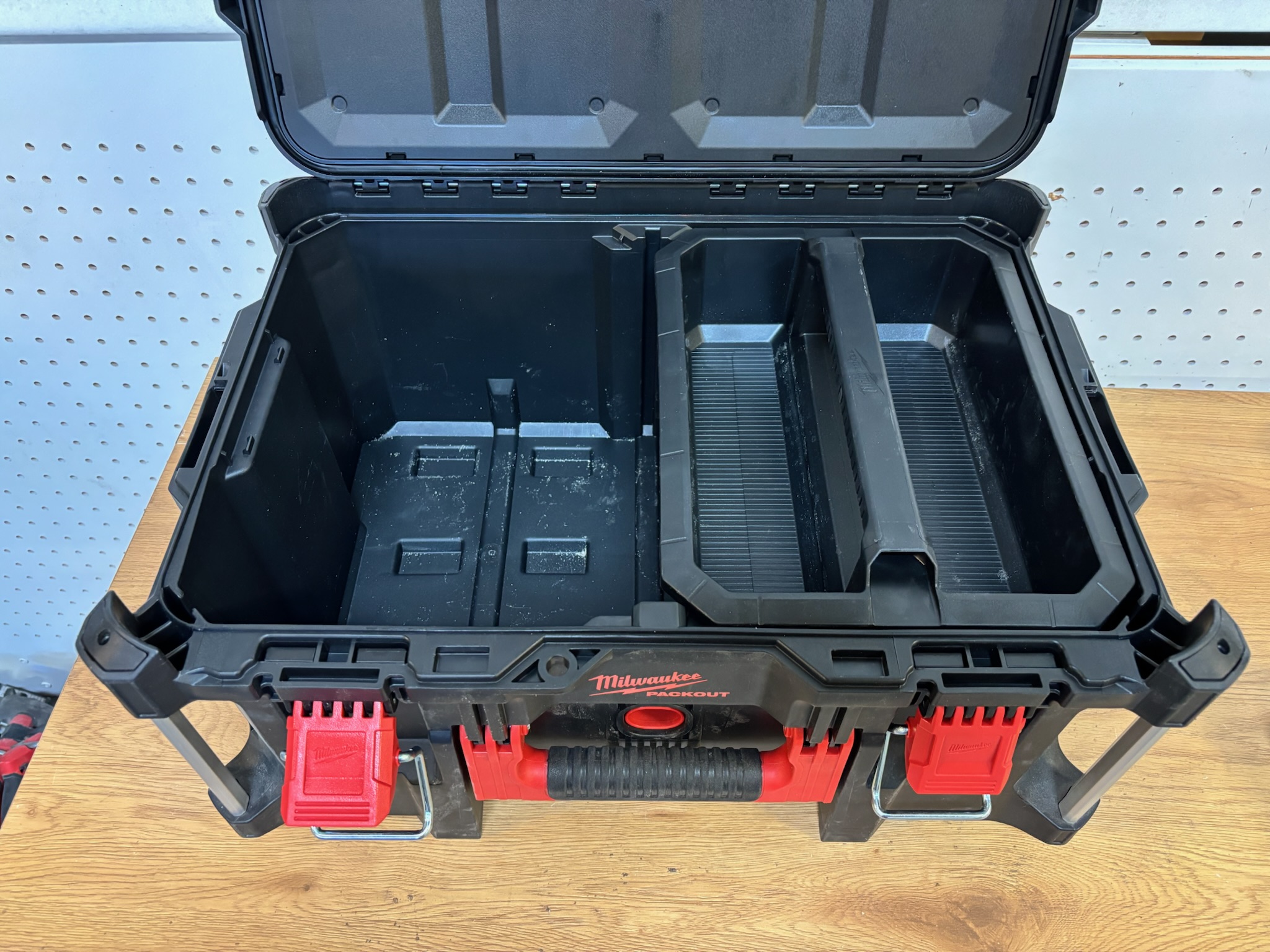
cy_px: 476
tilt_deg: -49.9
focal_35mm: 26
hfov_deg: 67.3
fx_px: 954
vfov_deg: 53.1
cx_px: 635
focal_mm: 5.96
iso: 400
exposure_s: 1/50
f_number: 1.6
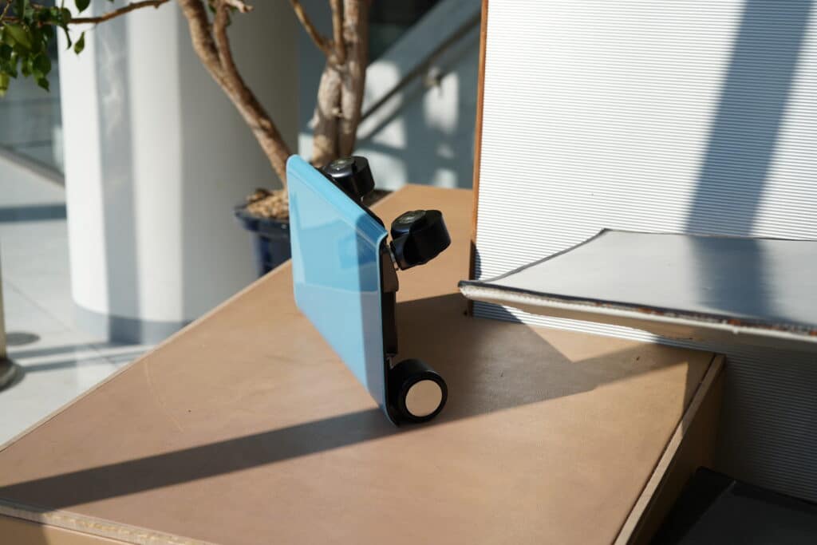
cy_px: 272
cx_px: 408
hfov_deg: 36.2
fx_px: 1248
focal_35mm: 55
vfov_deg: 24.6
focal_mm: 55
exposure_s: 1/1000
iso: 100
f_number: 5
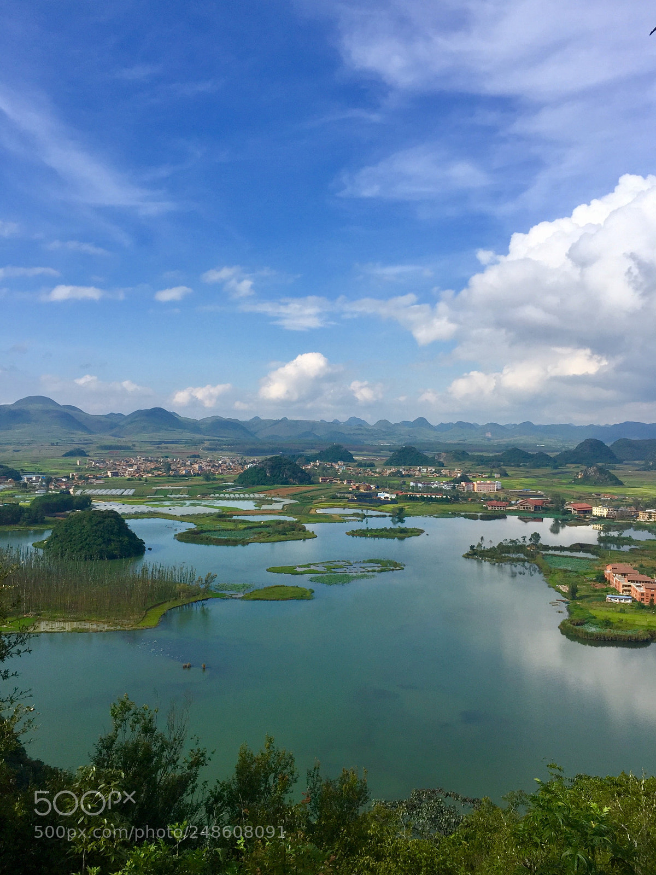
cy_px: 438
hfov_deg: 48.2
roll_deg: -0.2
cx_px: 328
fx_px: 733
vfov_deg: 61.7
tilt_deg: +0.3
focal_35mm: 29
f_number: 2.2
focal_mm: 4.15
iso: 32
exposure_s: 1/2326
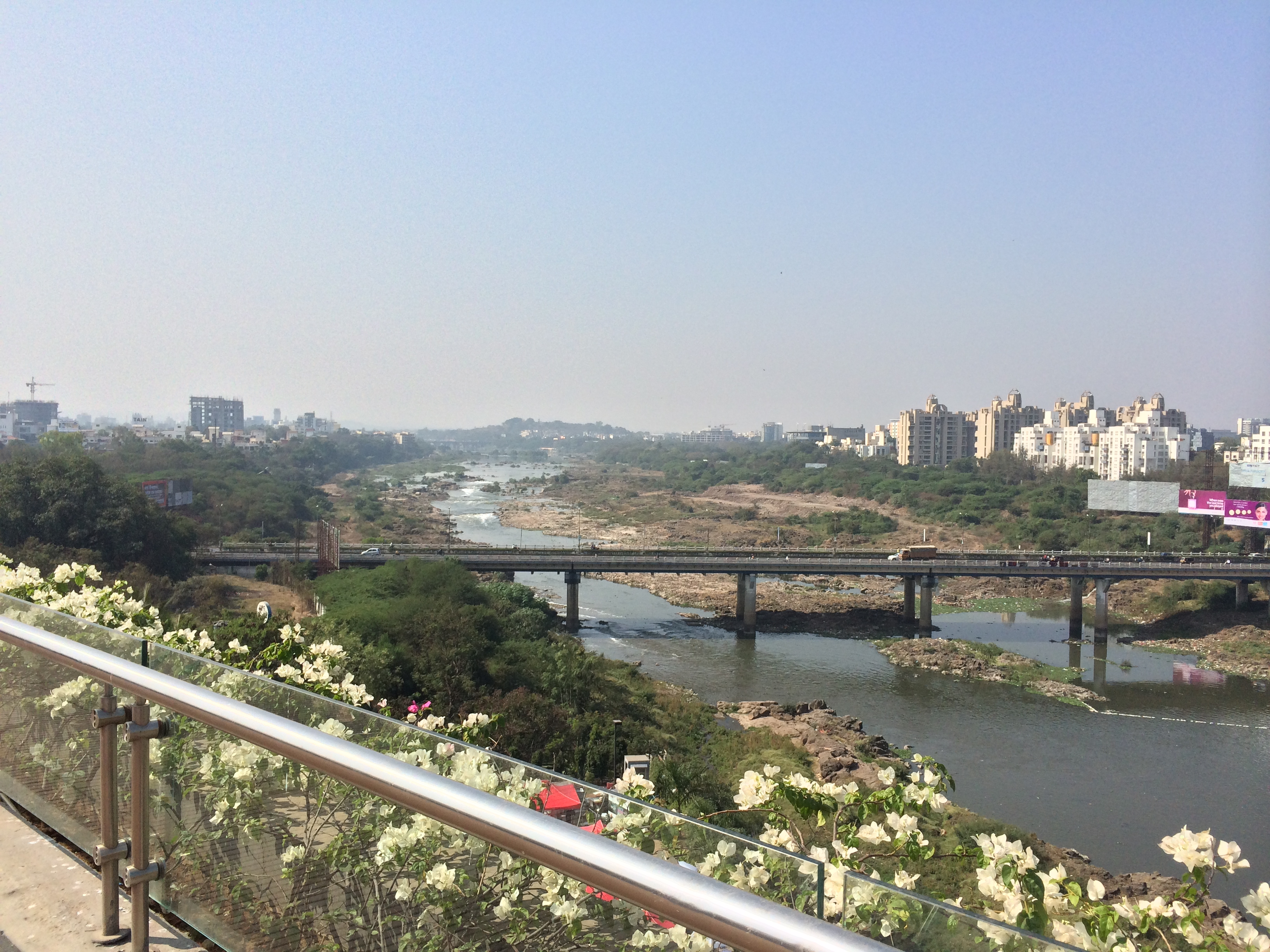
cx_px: 635
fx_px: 1101
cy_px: 476
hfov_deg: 60.0
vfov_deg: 46.8
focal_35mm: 30
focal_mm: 4.12
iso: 40
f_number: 2.2
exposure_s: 1/2933
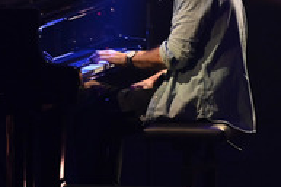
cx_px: 147
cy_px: 66
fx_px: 3639
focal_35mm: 467
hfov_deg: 4.4
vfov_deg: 2.9
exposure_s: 1/400
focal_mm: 200
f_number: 2.8
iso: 1600
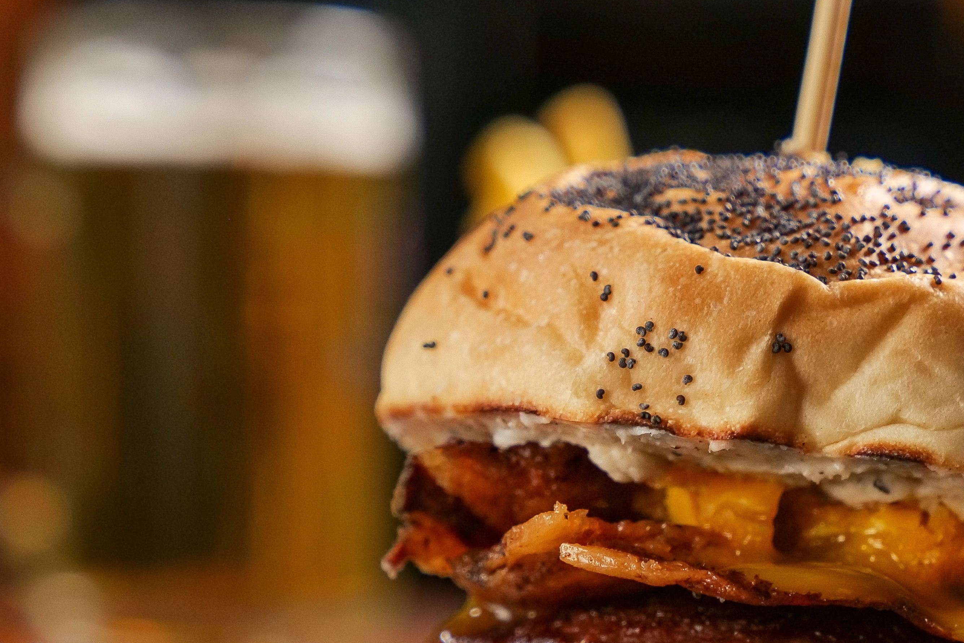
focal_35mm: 157
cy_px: 538
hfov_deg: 13.0
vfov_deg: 8.7
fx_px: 4204
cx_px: 776
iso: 1000
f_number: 4
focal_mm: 70
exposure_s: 1/80
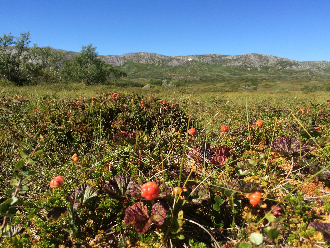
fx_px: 276
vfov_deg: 48.2
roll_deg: +0.7
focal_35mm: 29
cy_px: 124
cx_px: 165
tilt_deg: -9.0
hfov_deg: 61.7
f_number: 2.2
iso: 32
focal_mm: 4.15
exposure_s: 1/1520
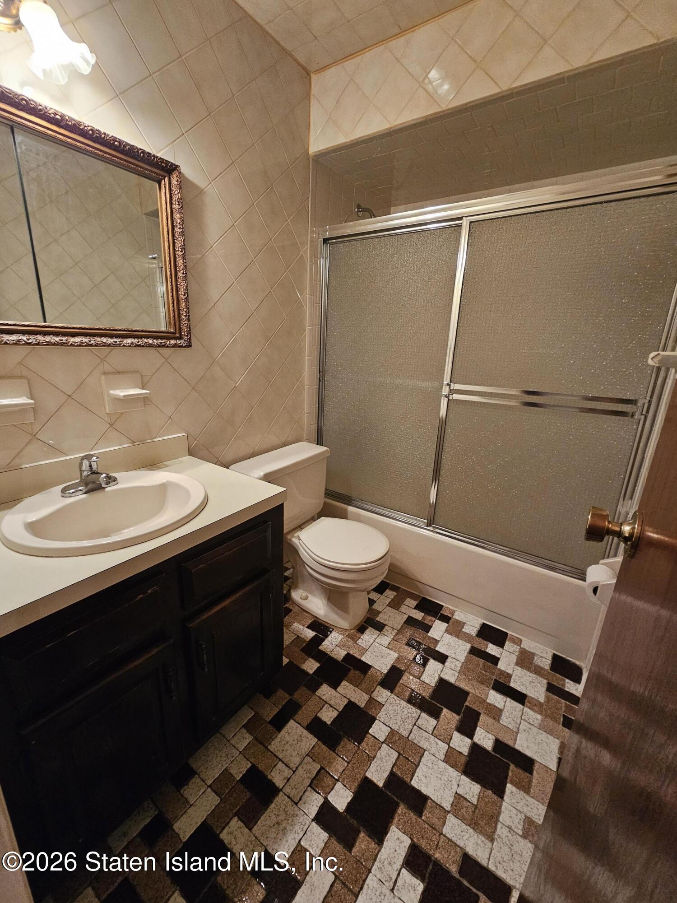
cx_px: 338
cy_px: 452
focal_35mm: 13
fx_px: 339
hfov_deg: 89.9
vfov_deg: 106.2
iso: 500
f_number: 2.2
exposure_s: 1/30
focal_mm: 2.2
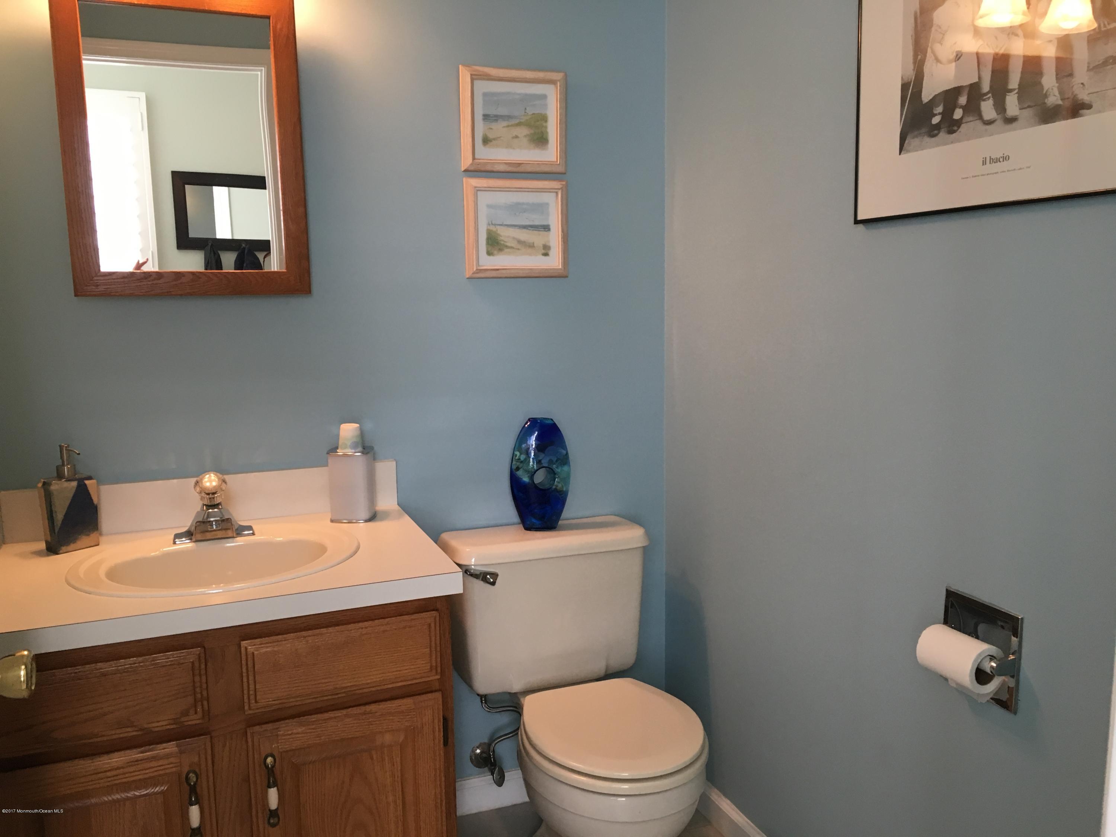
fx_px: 935
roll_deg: +1.0
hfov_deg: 61.7
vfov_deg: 48.2
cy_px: 418
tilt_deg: -8.6
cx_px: 558
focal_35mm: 29
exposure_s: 1/30
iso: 80
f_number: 2.2
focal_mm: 4.15
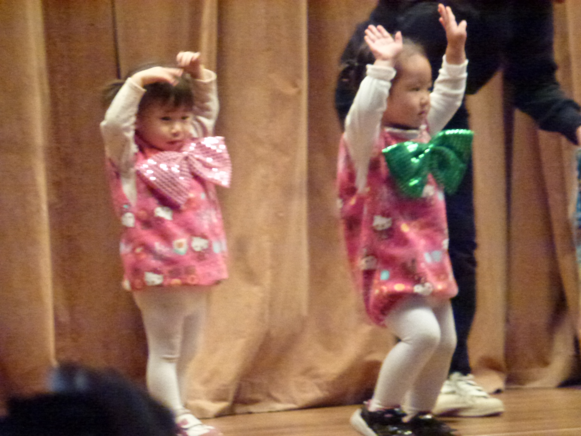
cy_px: 218
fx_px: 3592
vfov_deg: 6.9
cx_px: 290
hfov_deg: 9.2
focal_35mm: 214
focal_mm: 38.3
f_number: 5.5
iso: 1600
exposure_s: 1/50
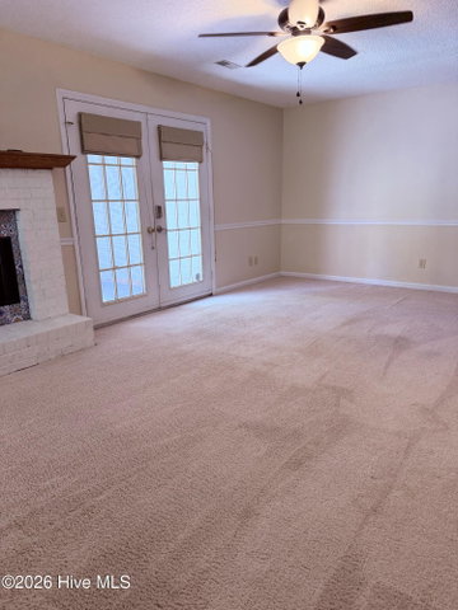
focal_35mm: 24
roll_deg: +0.3
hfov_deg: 56.8
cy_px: 305
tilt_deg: -14.7
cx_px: 229
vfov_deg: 71.6
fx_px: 423
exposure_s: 1/60
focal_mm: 6.76
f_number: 1.78
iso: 160
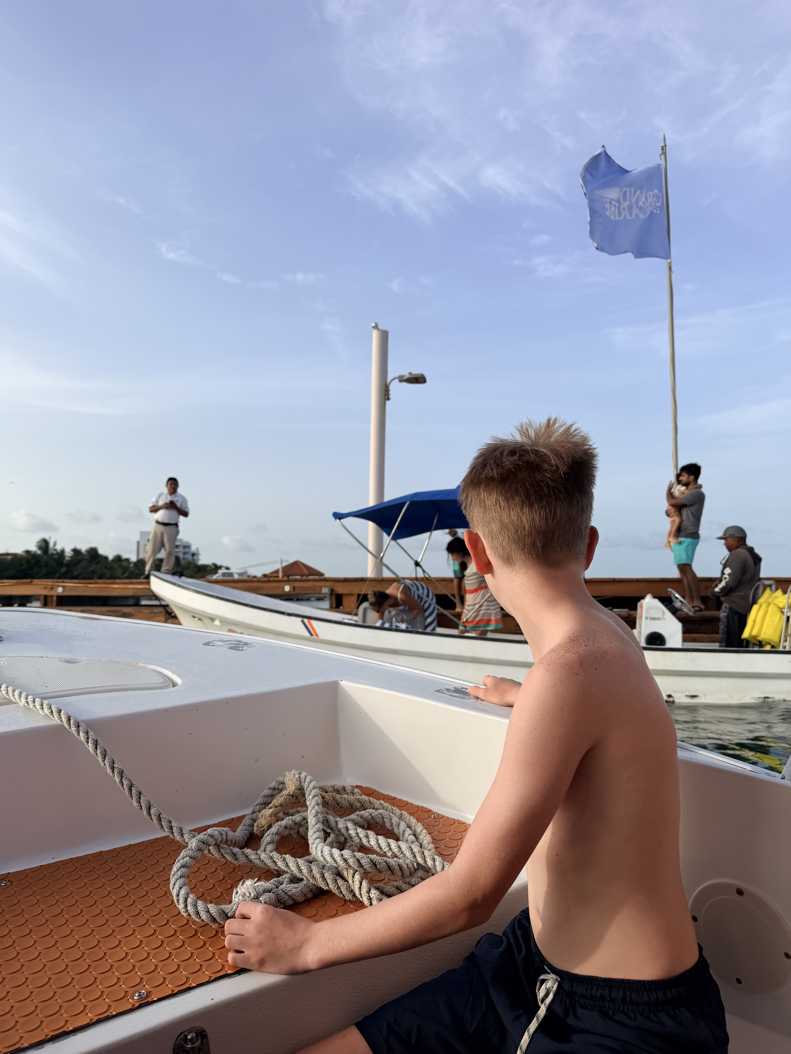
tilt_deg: +2.9
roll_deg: -1.8
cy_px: 527
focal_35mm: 24
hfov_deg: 56.8
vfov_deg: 71.6
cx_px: 396
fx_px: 731
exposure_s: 1/3953
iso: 80
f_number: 1.78
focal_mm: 6.76
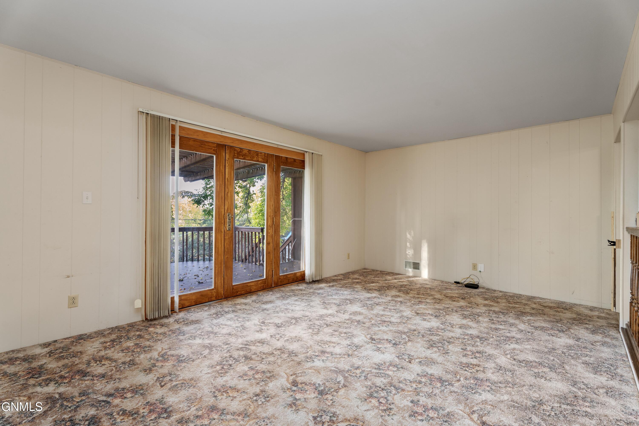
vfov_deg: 73.7
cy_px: 213
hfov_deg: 96.7
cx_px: 320
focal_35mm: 16
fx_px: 284
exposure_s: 1.6
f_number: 8
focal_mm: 16
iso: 400
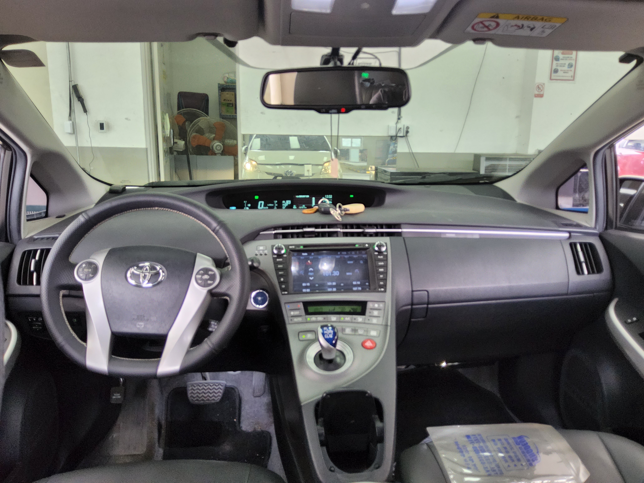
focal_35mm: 25
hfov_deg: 69.4
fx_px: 465
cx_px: 322
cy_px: 242
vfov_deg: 54.9
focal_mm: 3.08
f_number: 2
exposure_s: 1/120
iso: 320
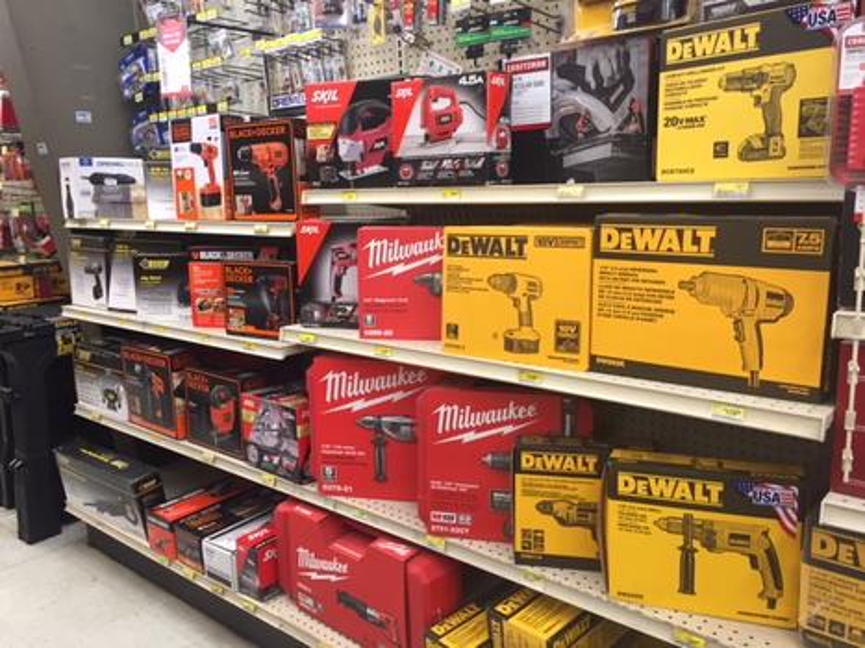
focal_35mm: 29
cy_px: 324
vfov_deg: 48.2
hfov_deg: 61.7
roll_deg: +0.0
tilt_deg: -11.7
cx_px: 432
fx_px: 724
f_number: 2.2
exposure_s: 1/30
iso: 100
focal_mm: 4.15
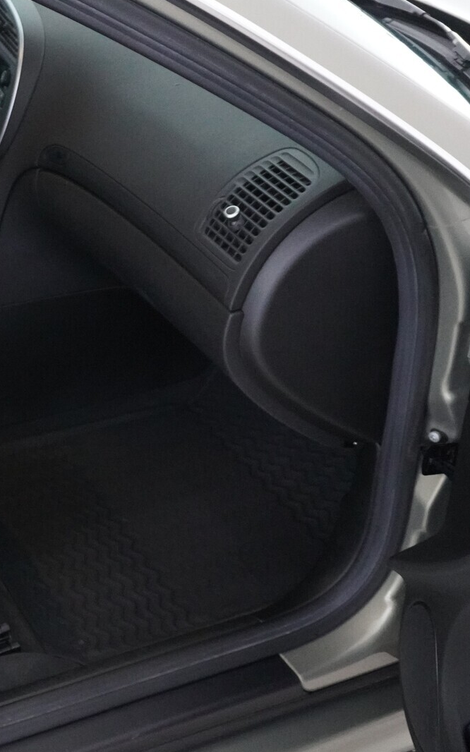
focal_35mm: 49
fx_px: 1000
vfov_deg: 41.2
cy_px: 378
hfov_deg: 24.3
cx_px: -77
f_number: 4
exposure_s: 1/60
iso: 6400
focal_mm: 21
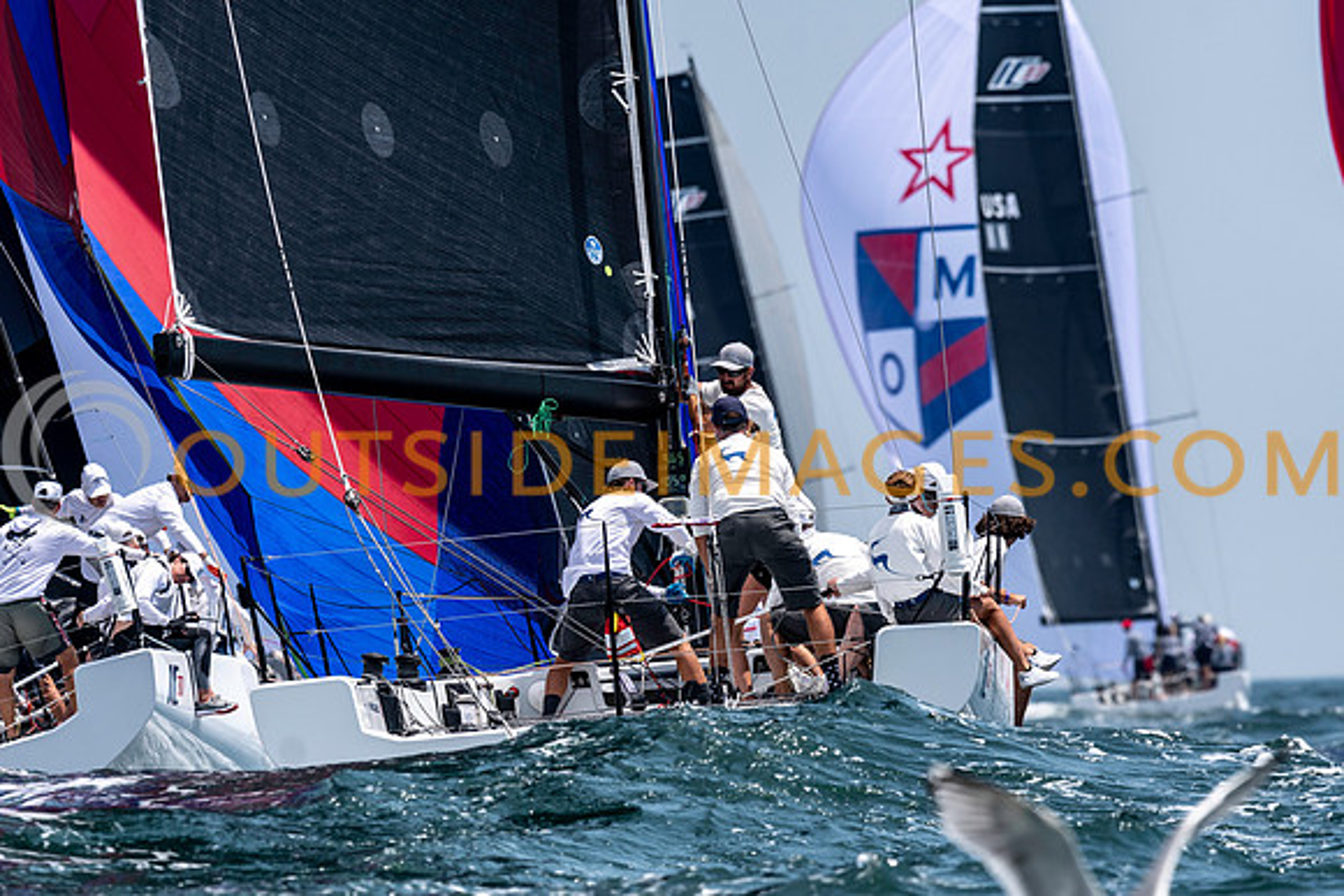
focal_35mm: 459
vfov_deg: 3.0
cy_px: 448
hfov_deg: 4.5
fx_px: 17154
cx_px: 672
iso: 320
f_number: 5.6
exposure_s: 1/2000
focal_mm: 300
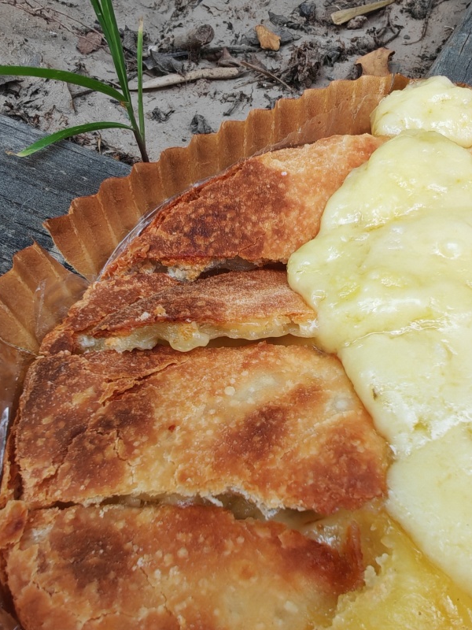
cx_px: 269
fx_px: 654
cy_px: 408
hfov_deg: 39.6
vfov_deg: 50.6
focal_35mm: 36
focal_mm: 1.96
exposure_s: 1/100
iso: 80
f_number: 2.2
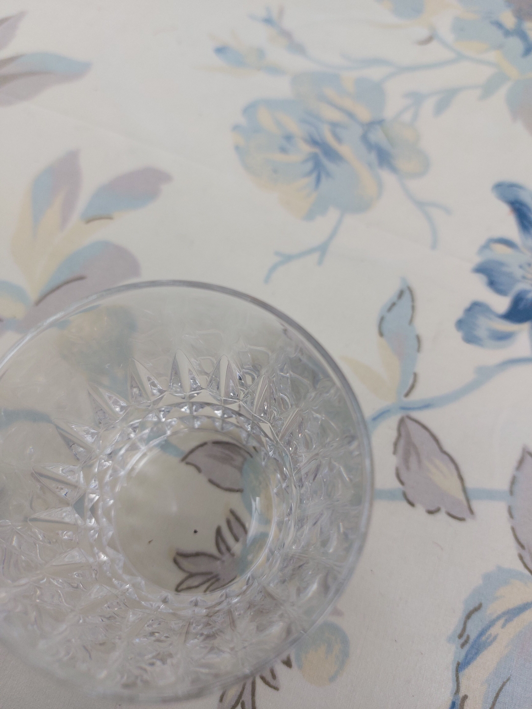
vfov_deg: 69.4
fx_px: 512
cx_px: 266
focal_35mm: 25
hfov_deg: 54.9
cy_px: 354
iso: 125
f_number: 1.8
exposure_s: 1/100
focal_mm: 5.23
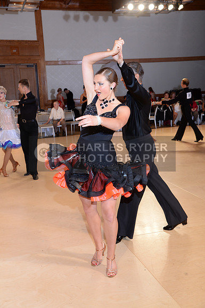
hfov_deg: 30.4
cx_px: 102
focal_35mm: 44
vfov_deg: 44.6
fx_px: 377
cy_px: 154
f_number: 5.6
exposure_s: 1/250
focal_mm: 44
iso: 1250
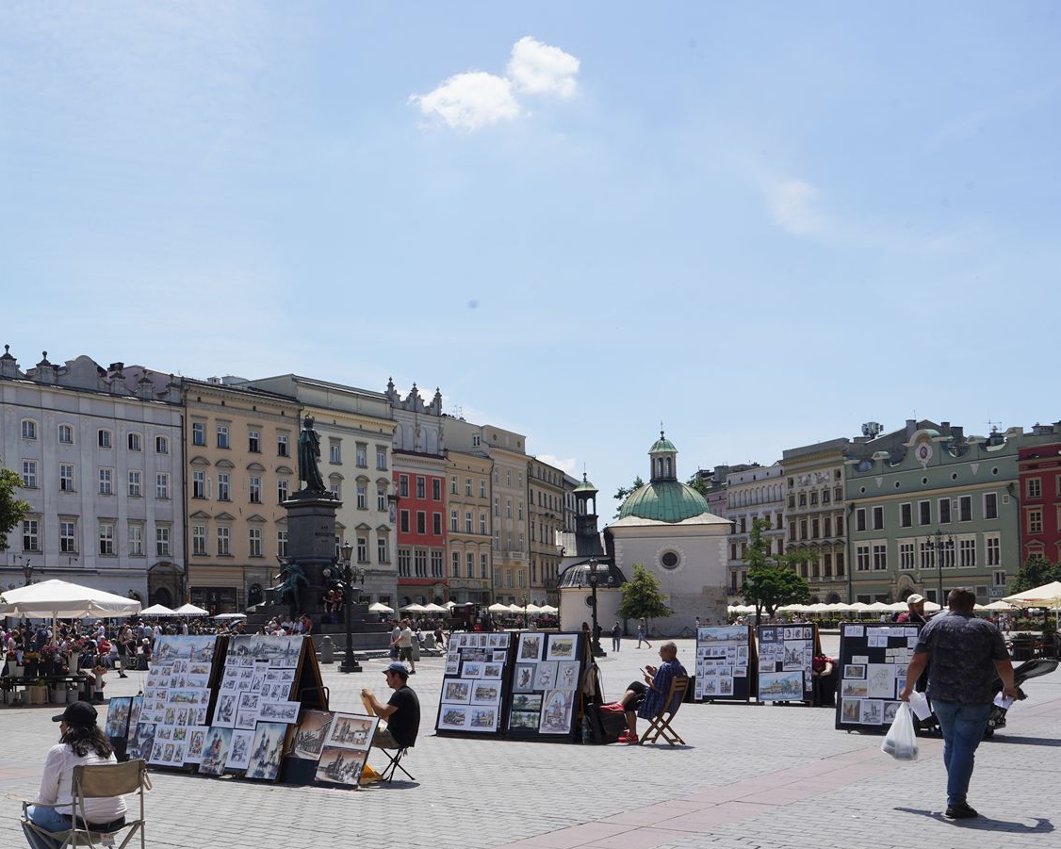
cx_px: 187
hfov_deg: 43.3
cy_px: 553
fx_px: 1256
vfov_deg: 37.0
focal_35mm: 40
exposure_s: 1/100
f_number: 18
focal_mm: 24
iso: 100
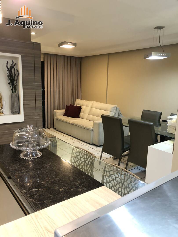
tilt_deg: -8.8
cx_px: 89
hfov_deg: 49.7
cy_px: 118
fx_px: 192
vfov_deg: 63.4
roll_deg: -0.1
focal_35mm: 28
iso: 64
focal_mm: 4
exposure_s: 1/15
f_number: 1.8
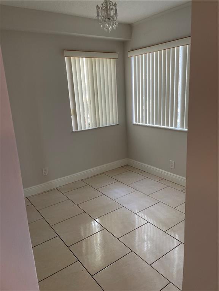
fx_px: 219
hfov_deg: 53.1
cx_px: 110
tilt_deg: -13.0
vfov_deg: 67.3
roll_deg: +2.9
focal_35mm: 26
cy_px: 146
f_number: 1.6
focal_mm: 4.2
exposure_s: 1/60
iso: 80
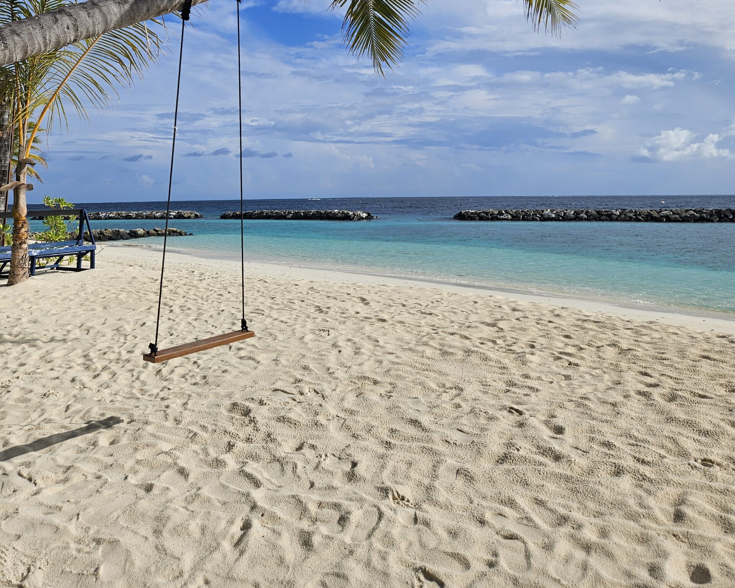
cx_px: 368
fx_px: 653
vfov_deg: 45.5
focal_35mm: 30
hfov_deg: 58.8
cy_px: 99
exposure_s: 1/4860
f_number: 1.8
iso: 25
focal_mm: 5.4
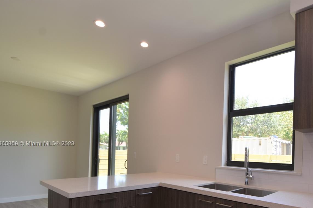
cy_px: 144
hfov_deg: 78.9
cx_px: 206
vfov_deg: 57.7
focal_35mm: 21
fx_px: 182
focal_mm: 10
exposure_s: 1/100
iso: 200
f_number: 5
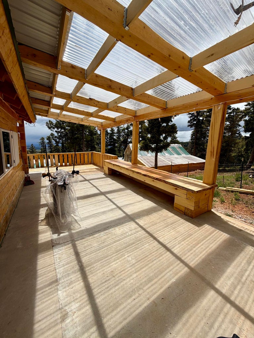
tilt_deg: -10.2
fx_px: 137
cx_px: 127
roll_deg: -1.4
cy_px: 169
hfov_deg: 85.7
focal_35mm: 14
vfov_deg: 102.1
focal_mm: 2.22
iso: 20
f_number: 2.2
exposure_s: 1/1613
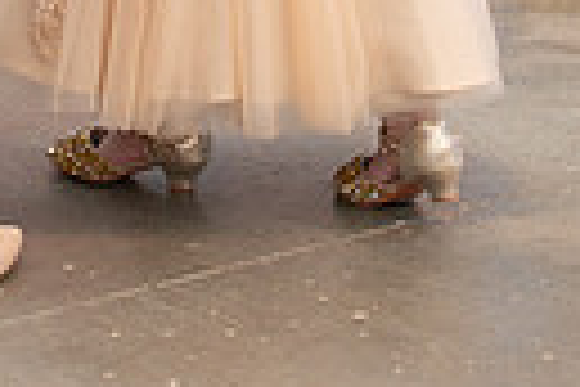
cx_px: 181
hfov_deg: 11.7
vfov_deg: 7.5
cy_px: -449
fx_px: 2819
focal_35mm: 175
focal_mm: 24
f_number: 5
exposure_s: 1/200
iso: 160
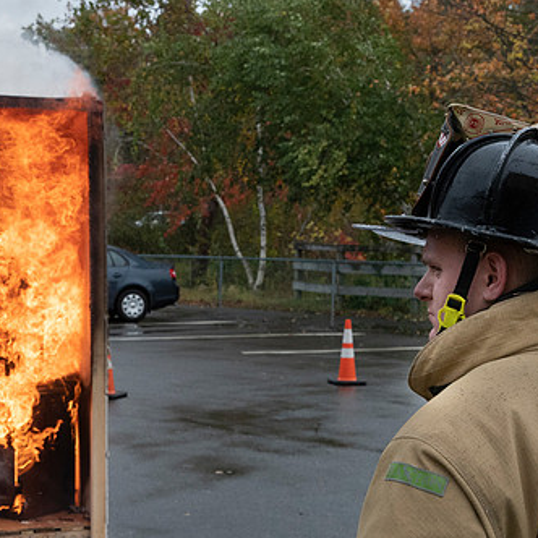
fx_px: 1372
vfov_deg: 22.2
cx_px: 175
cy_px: 297
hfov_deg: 22.1
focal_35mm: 78
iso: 1600
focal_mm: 35
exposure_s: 1/2000
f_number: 8
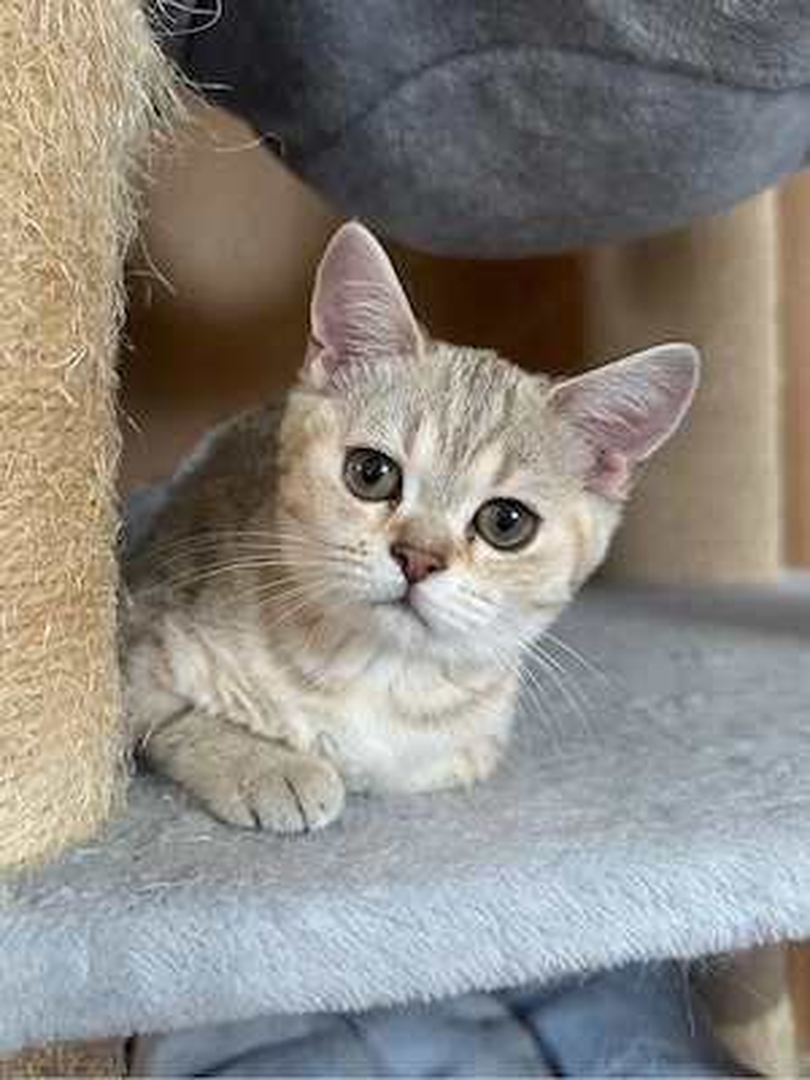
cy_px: 540
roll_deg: +0.1
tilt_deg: +1.7
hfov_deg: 56.8
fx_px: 749
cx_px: 405
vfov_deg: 71.6
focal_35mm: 24
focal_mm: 6.86
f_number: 1.78
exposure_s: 1/79
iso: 250
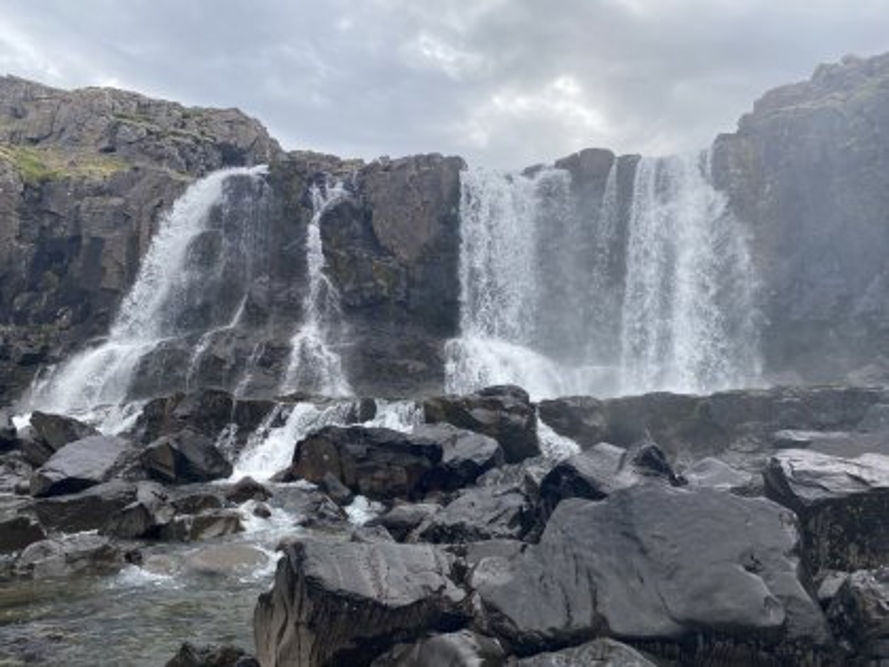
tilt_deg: +8.9
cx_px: 444
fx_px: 668
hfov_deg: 67.3
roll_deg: -1.6
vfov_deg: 53.1
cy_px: 334
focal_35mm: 26
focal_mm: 4.25
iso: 32
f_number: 1.8
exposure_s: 1/706
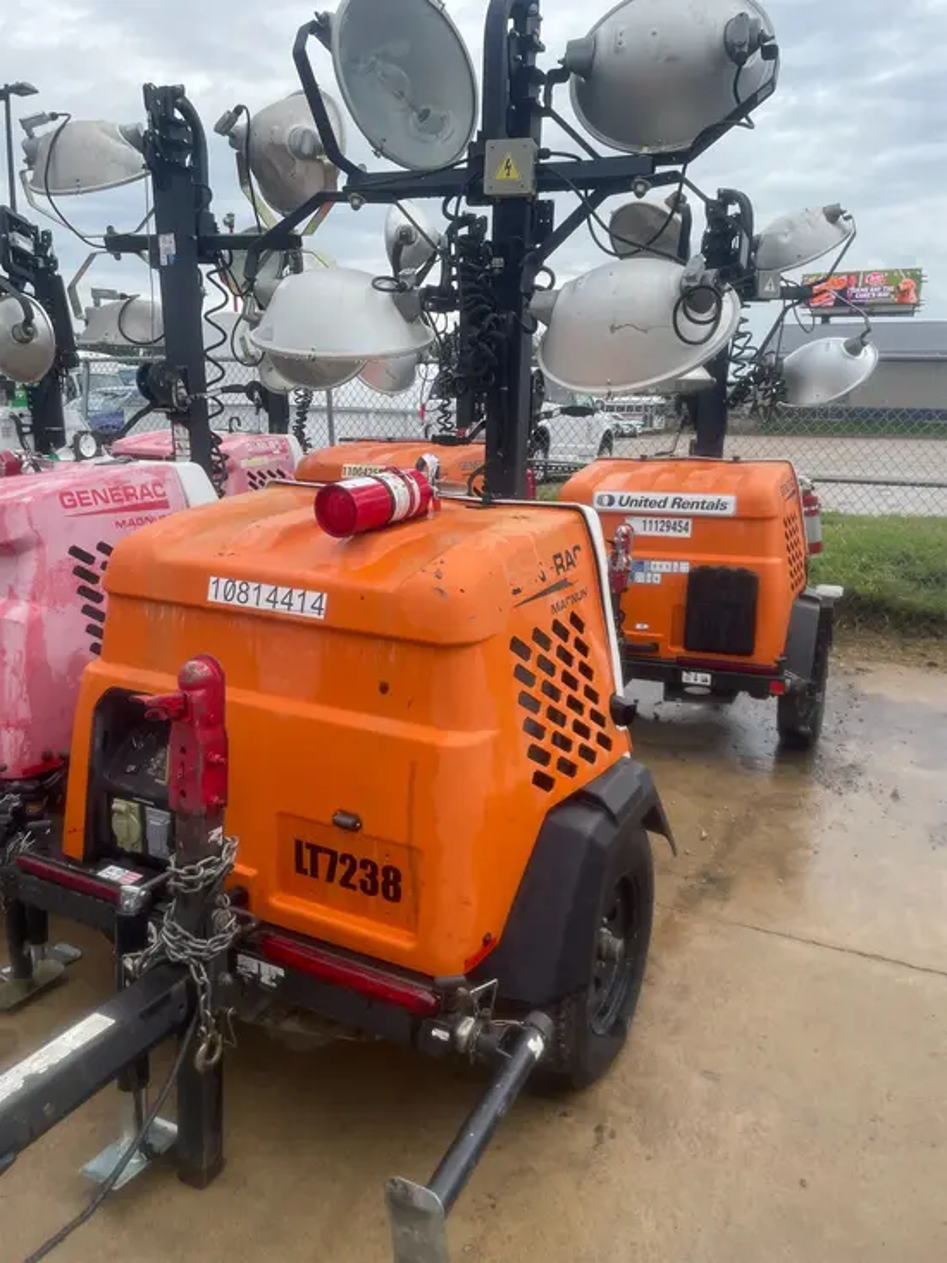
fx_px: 948
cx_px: 474
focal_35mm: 26
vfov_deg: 67.3
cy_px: 632
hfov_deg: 53.1
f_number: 1.6
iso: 32
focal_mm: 4.2
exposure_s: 1/707
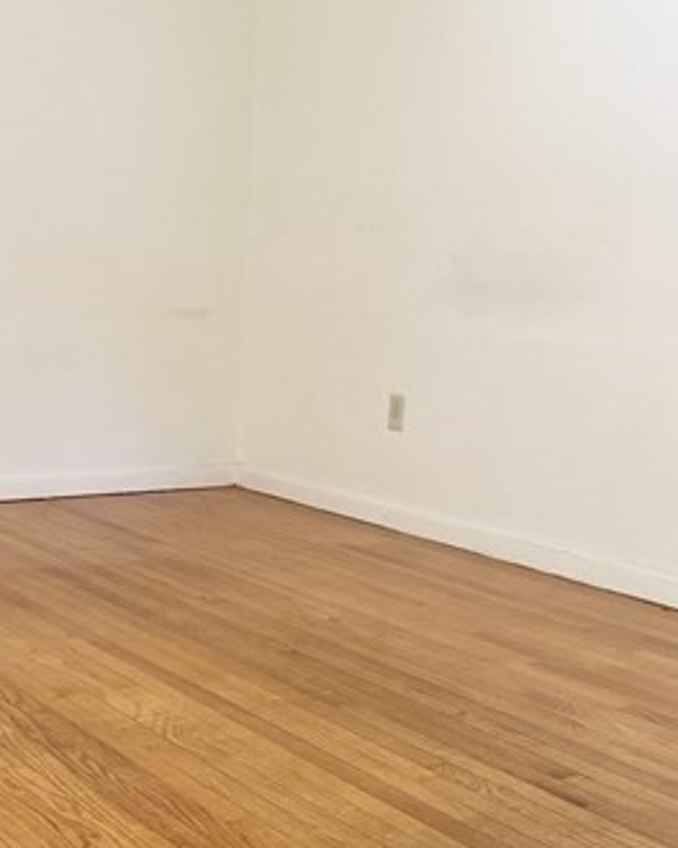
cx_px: 144
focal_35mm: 59
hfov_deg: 25.4
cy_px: 545
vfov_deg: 31.8
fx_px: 1480
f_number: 1.8
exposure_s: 1/60
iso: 200
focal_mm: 4.25
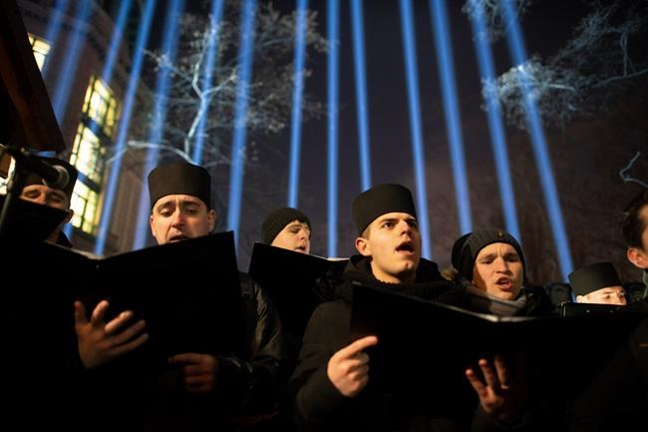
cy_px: 216
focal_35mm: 24
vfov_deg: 53.1
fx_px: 432
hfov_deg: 73.8
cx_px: 324
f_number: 1.4
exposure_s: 1/25
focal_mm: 24
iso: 5000
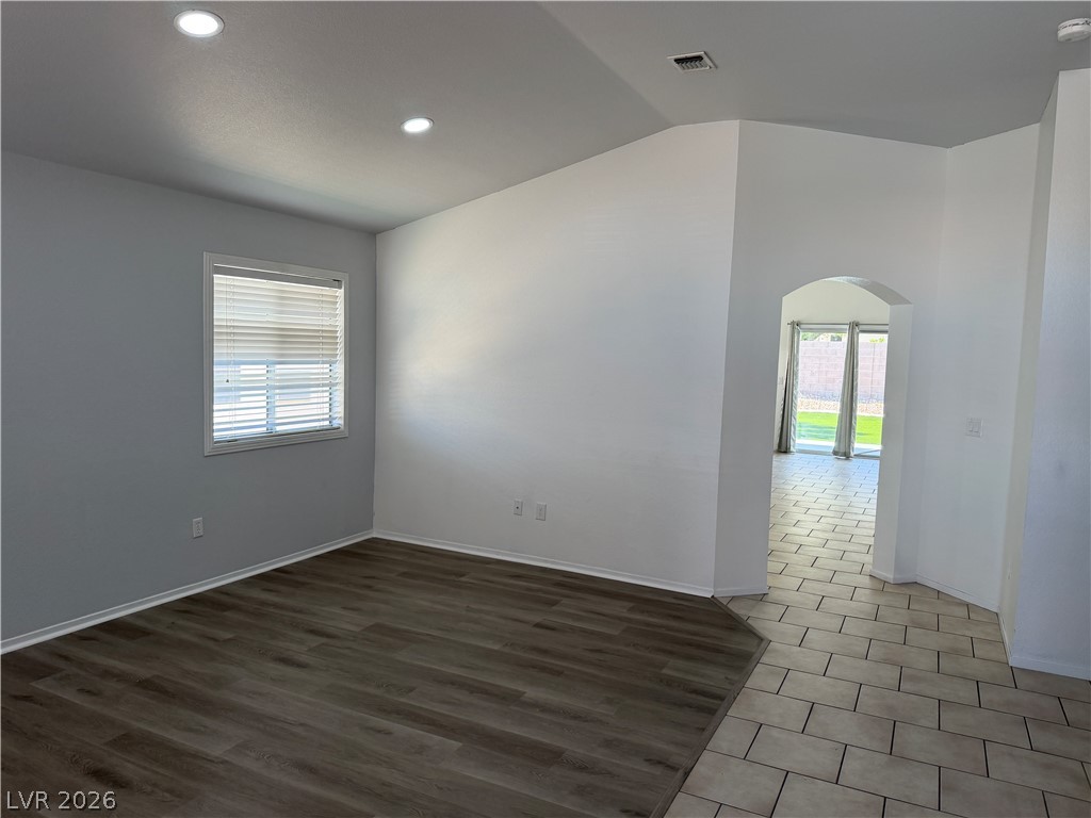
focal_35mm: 24
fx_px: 756
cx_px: 546
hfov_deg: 71.6
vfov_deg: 56.8
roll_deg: -2.2
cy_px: 409
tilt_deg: -5.6
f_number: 1.78
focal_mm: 6.76
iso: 160
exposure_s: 1/216
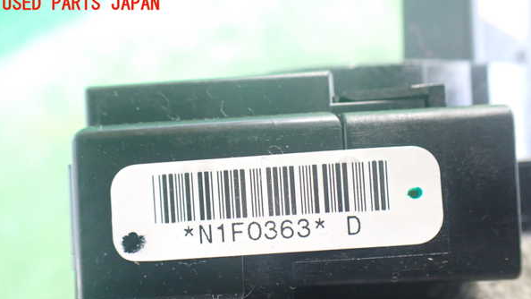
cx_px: 266
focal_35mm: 33
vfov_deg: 35.3
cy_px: 194
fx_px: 465
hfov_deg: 59.5
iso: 1000
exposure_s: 1/30
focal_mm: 5.4
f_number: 2.3
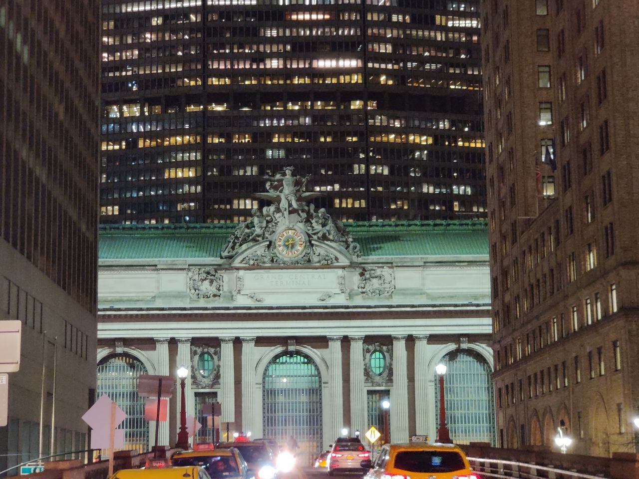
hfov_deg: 26.3
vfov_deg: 19.9
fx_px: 1366
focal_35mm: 74
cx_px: 320
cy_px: 240
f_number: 2.44
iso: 1250
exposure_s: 1/25
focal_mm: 6.95
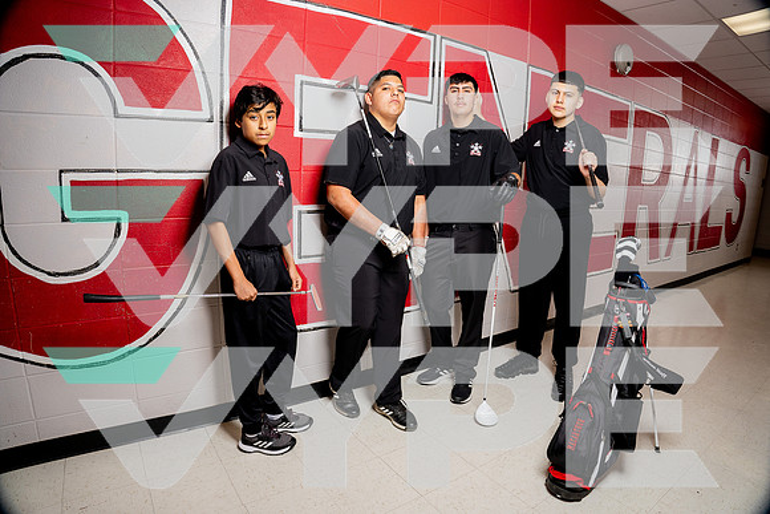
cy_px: 257
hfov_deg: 84.0
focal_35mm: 20
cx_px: 385
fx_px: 428
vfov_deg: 62.0
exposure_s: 1/200
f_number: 7.1
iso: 250
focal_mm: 20
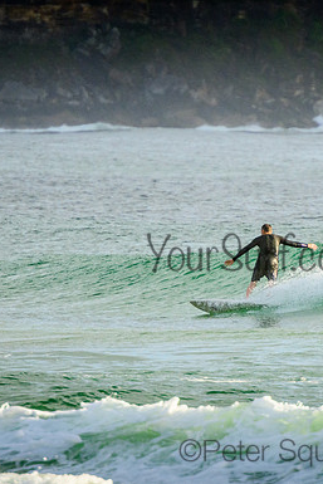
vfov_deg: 2.5
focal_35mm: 829
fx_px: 11146
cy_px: 251
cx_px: 252
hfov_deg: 1.7
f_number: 5.6
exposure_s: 1/2000
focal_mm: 400
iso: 900
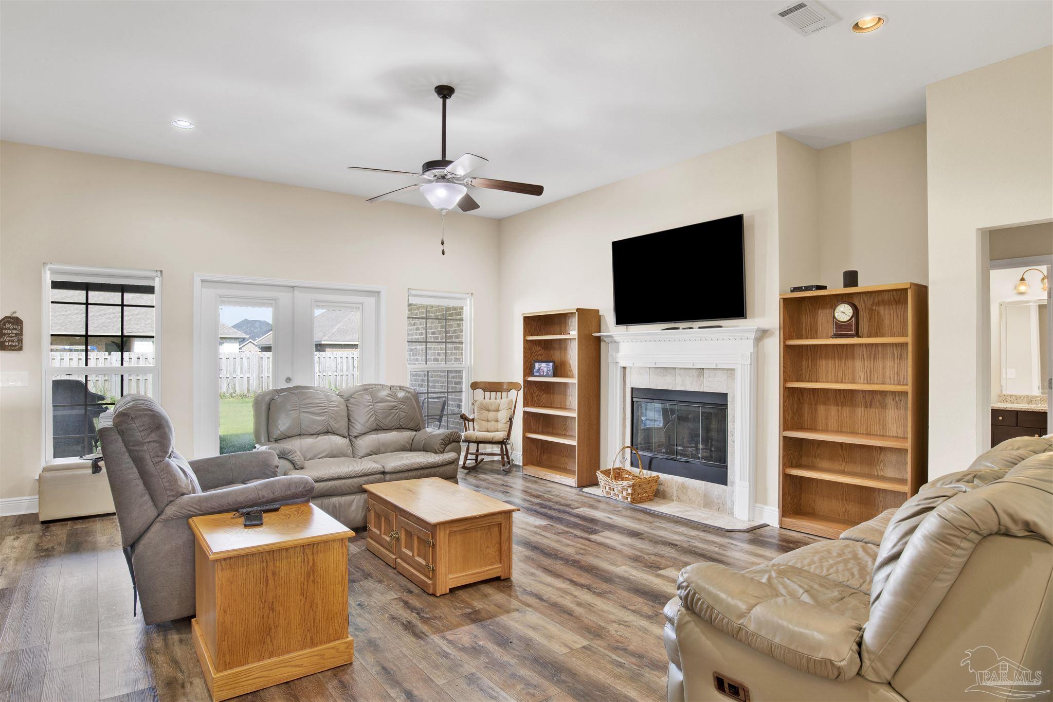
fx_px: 585
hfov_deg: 84.0
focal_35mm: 20
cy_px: 351
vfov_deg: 61.9
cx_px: 526
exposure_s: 1/15
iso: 200
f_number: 11
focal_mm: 20
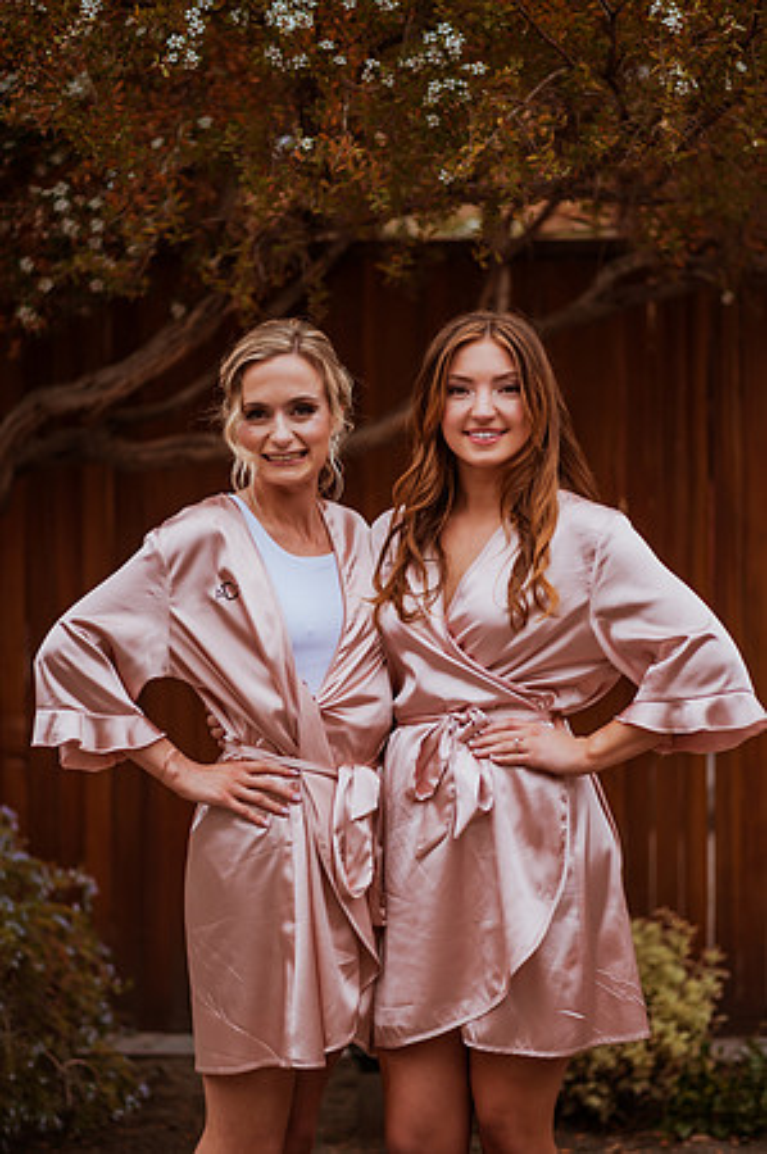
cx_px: 384
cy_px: 577
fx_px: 2723
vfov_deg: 23.9
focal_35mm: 85
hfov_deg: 16.0
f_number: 1.8
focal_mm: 85
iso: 125
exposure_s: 1/2000
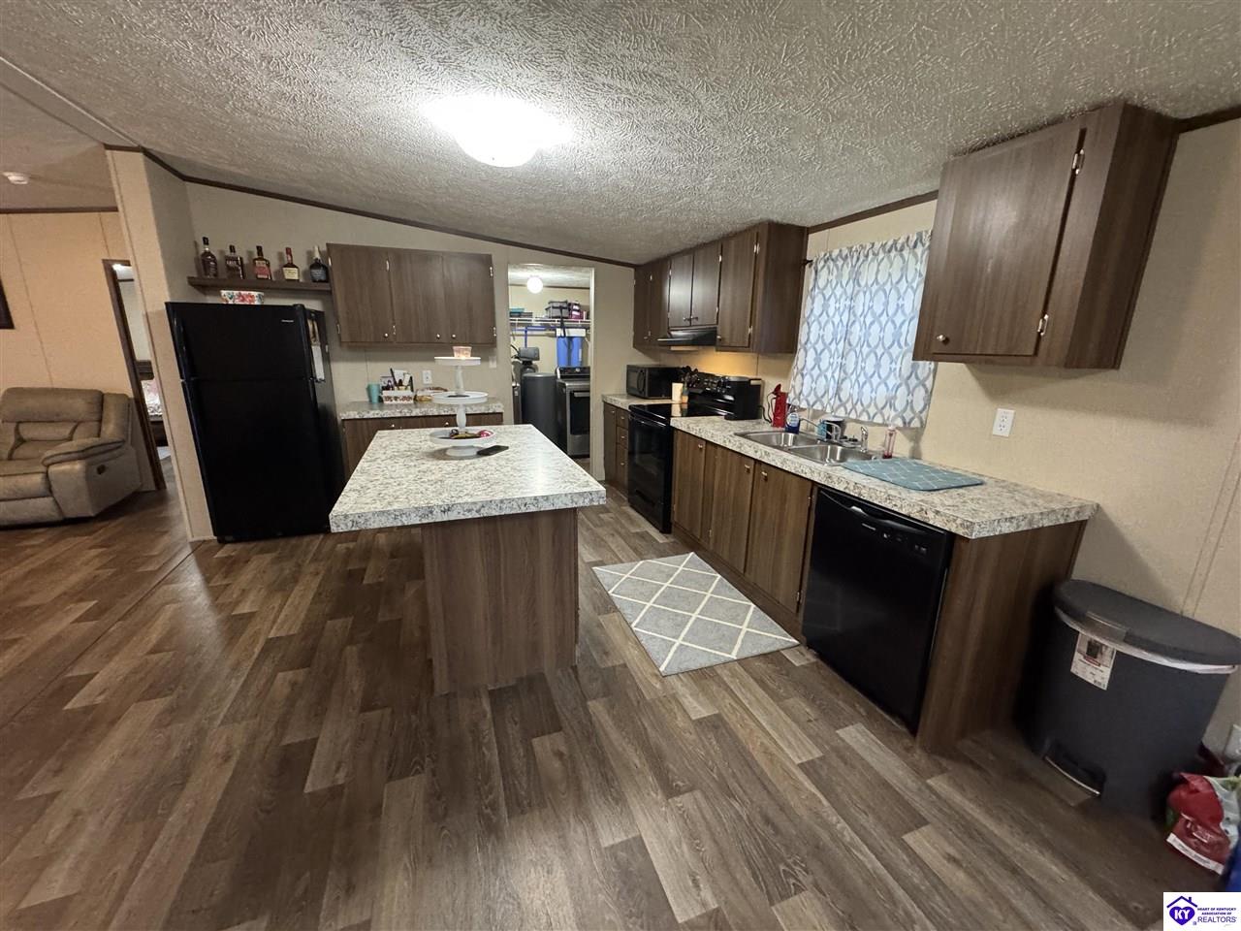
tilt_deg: -14.9
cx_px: 620
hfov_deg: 102.1
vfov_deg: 85.7
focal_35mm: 14
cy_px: 466
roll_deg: -1.4
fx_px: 502
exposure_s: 1/60
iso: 800
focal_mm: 2.22
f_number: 2.2
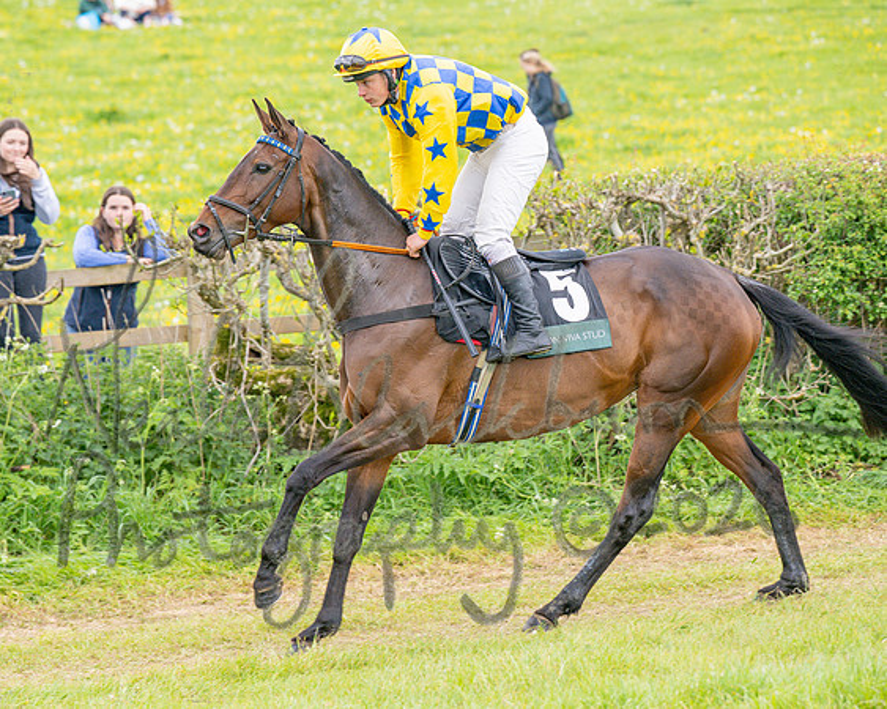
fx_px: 4303
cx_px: 366
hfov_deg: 11.8
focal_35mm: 164
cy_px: 318
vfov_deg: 9.4
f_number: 4
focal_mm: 120
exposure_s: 1/800
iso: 400
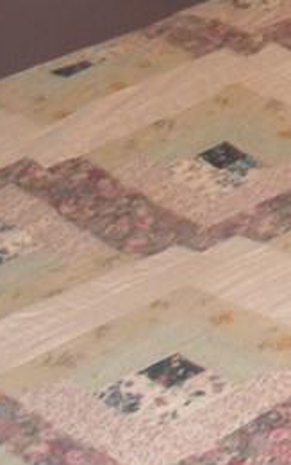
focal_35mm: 150
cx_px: 748
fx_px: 1904
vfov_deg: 13.7
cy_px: -4
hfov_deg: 7.9
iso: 200
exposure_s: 1/60
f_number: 3.1
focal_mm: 6.3
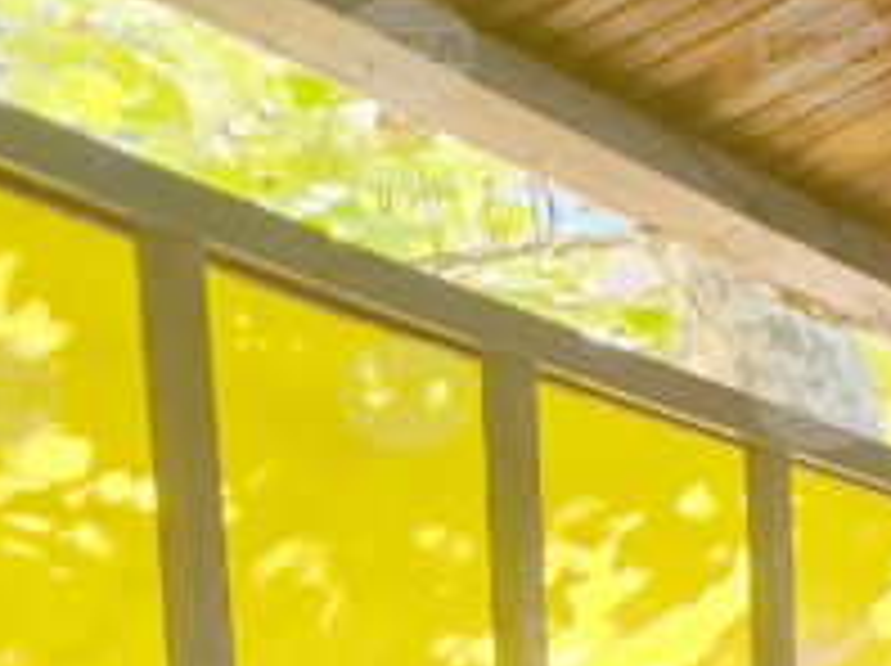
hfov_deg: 13.0
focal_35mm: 119
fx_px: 3059
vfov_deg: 11.0
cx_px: 2066
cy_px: 1431
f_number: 1.8
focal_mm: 6.4
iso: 200
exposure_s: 1/180
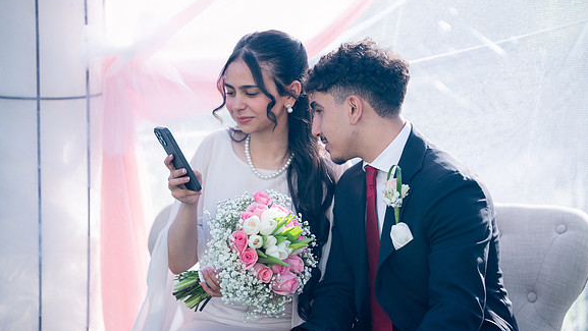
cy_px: 183
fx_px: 2464
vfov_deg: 7.7
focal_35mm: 158
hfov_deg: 13.6
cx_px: 293
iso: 200
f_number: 2
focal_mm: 150
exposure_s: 1/2500
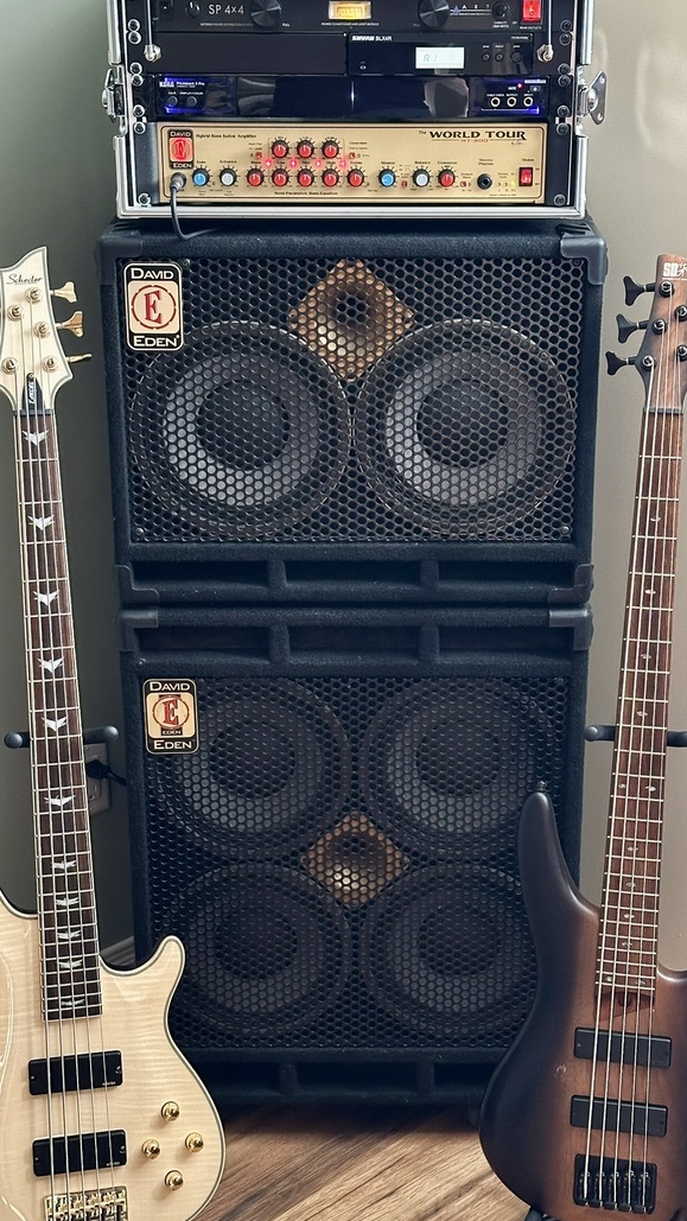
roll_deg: -0.9
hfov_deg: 19.7
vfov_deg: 34.3
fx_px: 1975
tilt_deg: -21.3
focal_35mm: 61
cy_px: 632
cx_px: 357
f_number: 1.78
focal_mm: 6.86
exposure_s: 1/40
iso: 500
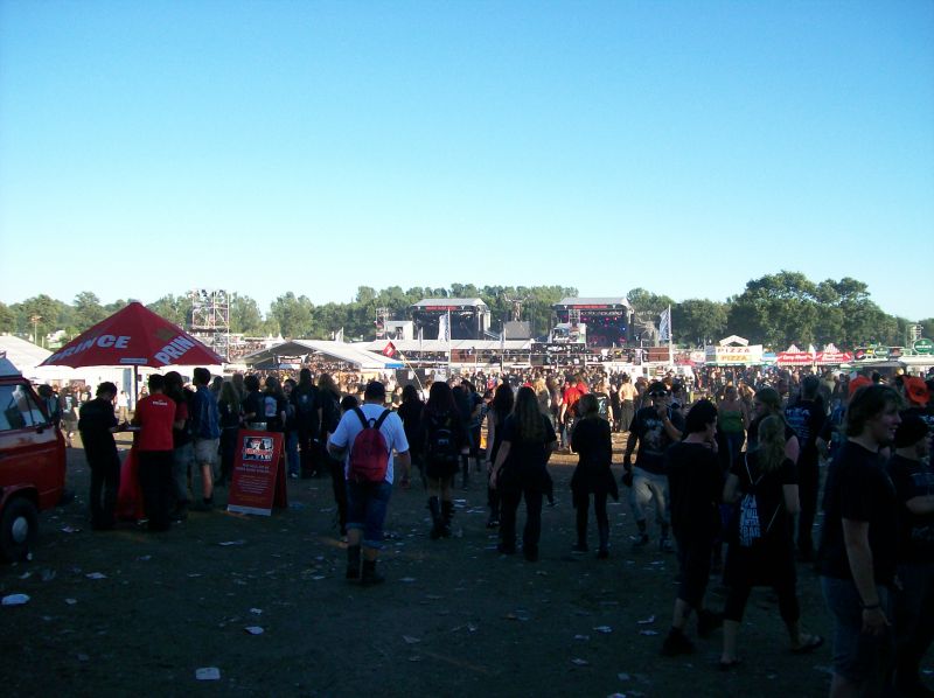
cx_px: 467
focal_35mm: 36
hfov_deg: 51.4
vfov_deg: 39.6
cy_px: 349
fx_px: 970
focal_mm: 6
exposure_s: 1/664
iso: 80
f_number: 2.7
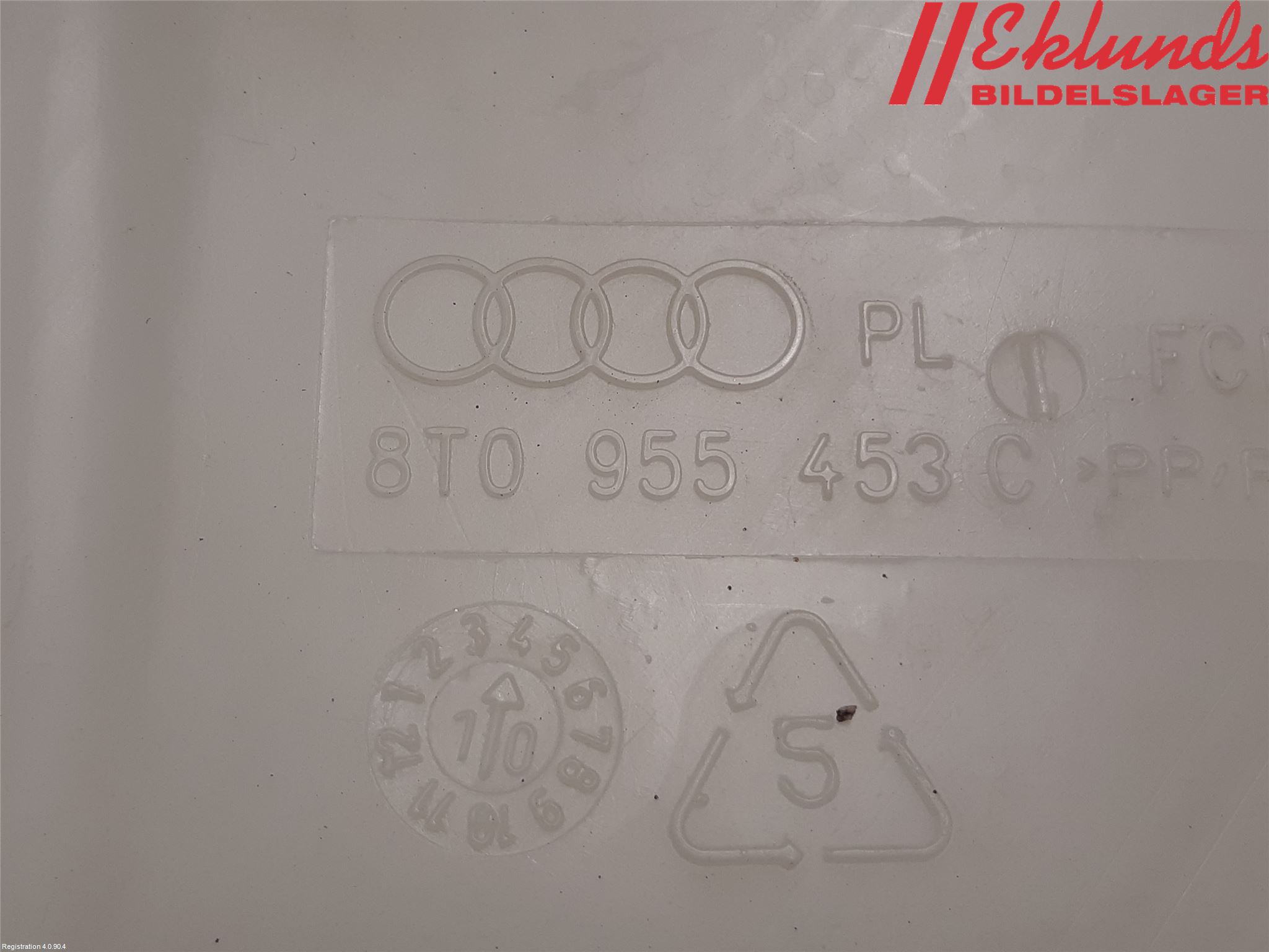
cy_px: 476
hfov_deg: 67.3
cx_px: 634
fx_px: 953
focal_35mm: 26
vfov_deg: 53.1
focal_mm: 3.93
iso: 40
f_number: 1.7
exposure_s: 1/50
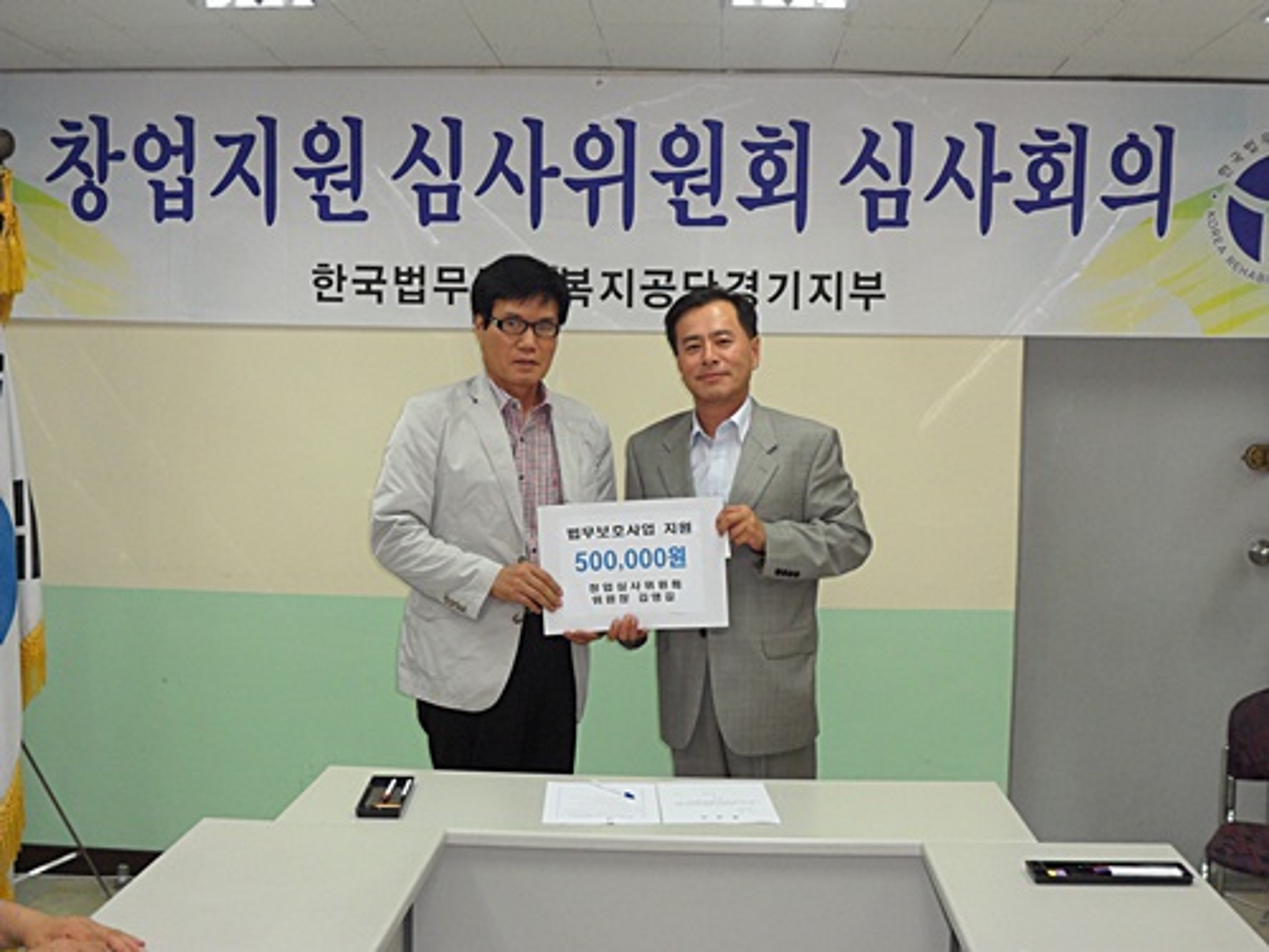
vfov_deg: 32.9
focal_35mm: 44
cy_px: 476
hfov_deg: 42.9
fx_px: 1613
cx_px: 634
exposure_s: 1/45
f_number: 4.5
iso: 240
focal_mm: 7.8
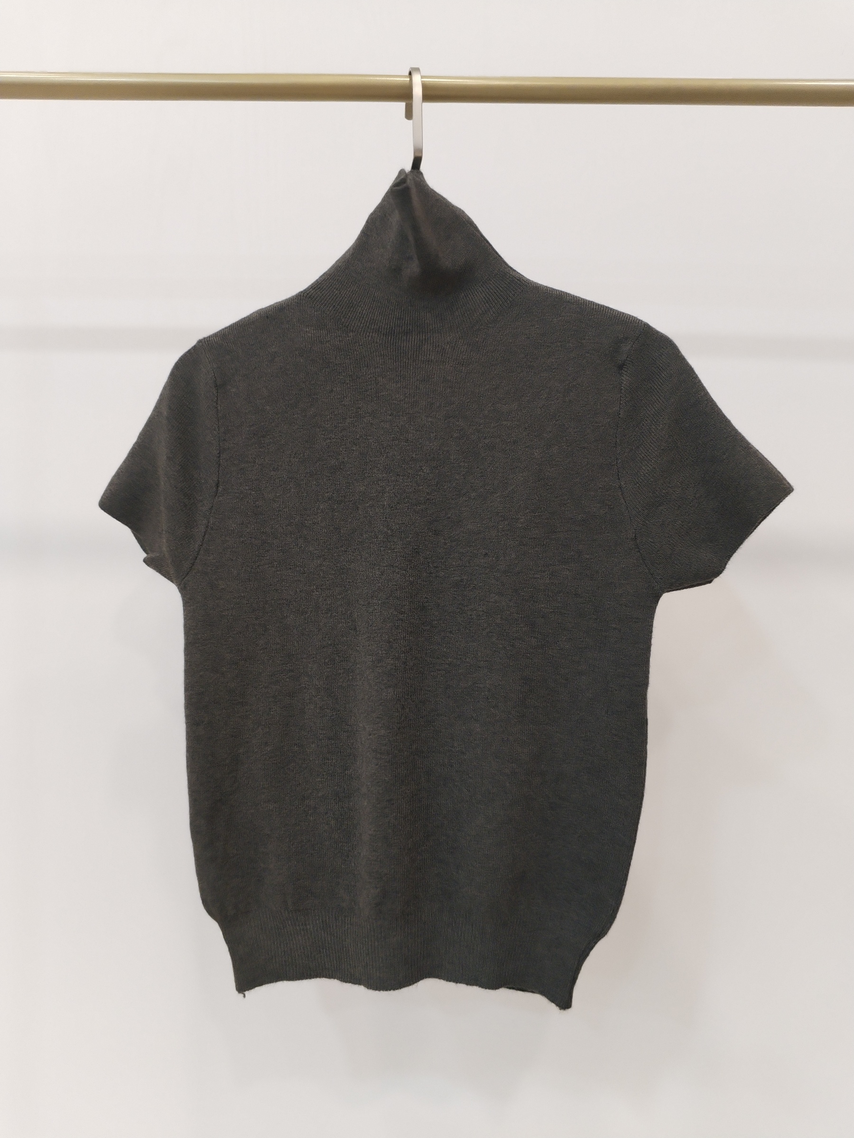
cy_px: 569
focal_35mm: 29
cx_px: 427
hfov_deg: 48.2
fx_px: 954
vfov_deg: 61.7
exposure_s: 1/40
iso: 364
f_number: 1.8
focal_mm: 4.75
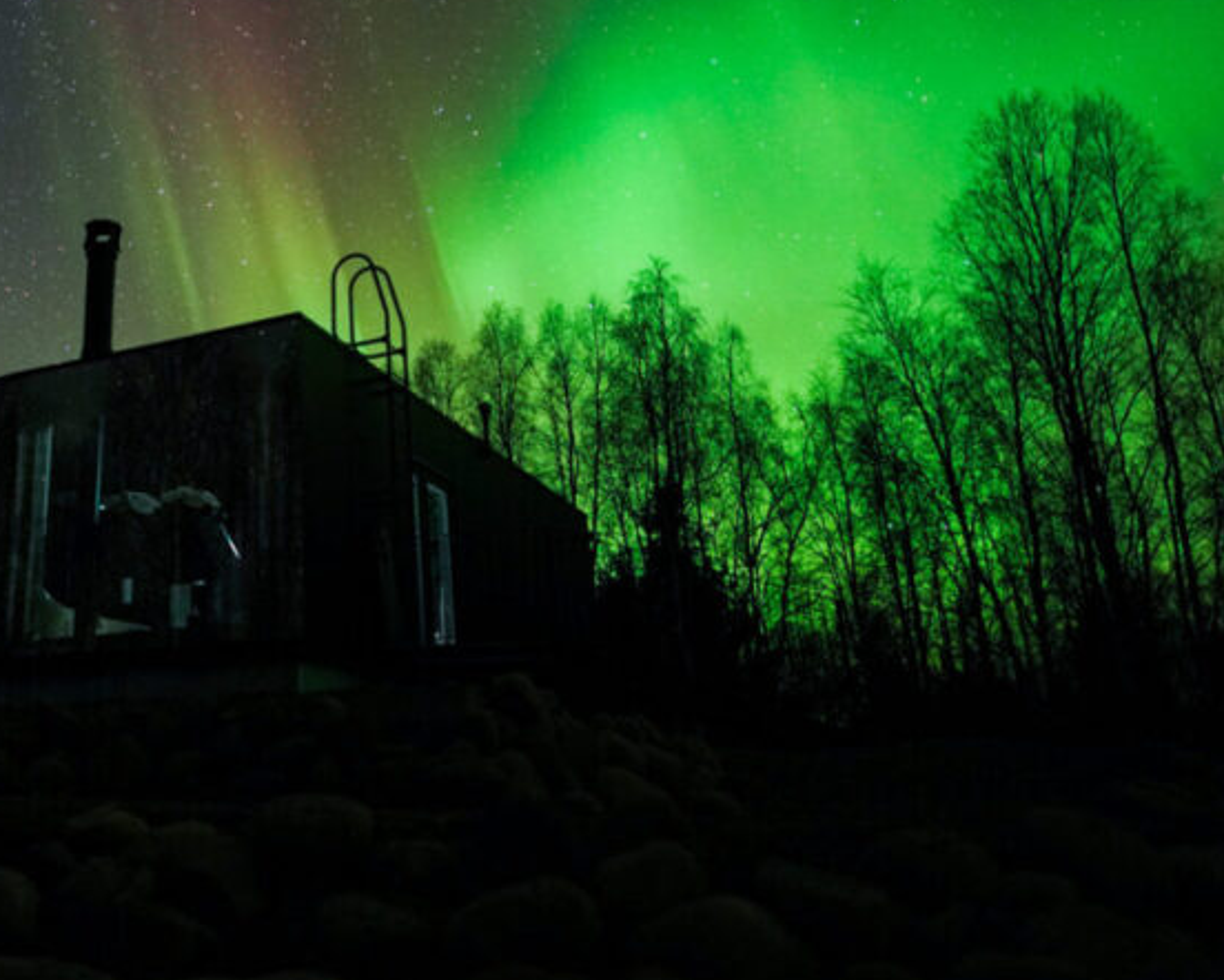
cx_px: 171
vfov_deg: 41.5
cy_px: 303
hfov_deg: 47.4
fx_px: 1268
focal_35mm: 35
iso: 2500
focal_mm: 20
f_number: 1.4
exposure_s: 3.2
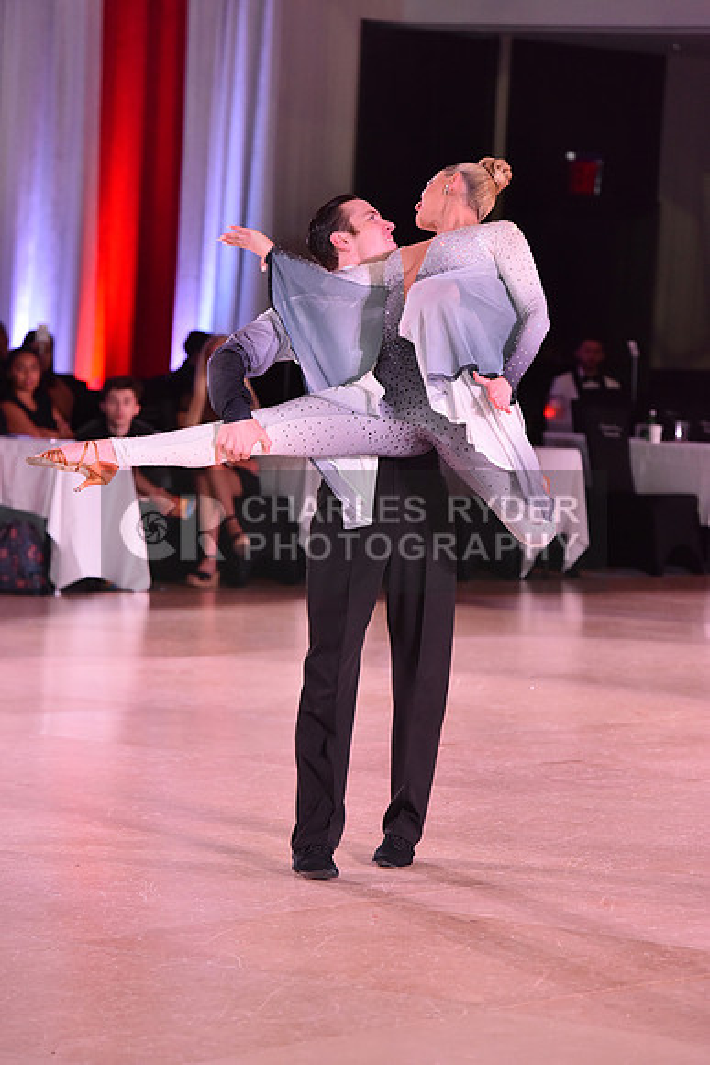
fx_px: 5026
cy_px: 532
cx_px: 355
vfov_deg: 12.1
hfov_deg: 8.1
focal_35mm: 170
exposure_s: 1/320
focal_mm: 170
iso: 2500
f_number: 5
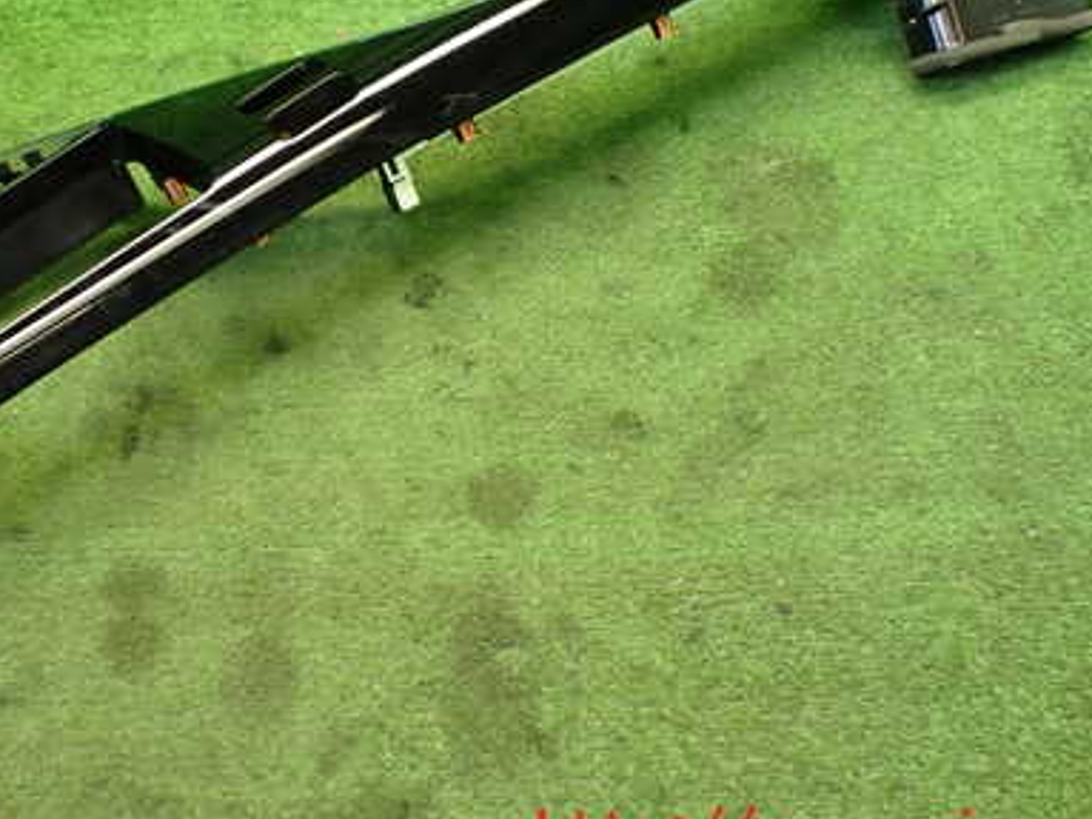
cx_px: 325
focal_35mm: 47
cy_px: 231
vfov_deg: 30.5
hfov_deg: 39.7
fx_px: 1482
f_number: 2.3
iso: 800
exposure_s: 1/80
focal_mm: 5.4
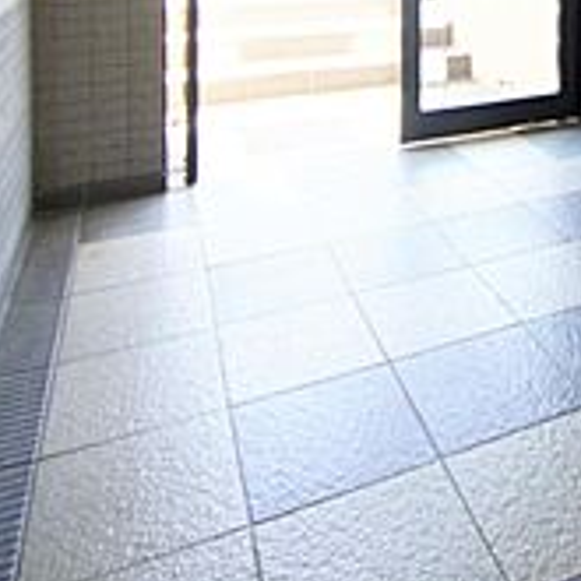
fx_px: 703
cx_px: 526
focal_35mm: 37
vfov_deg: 36.1
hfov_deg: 41.3
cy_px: -99
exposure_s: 1/30
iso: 100
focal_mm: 10
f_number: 4
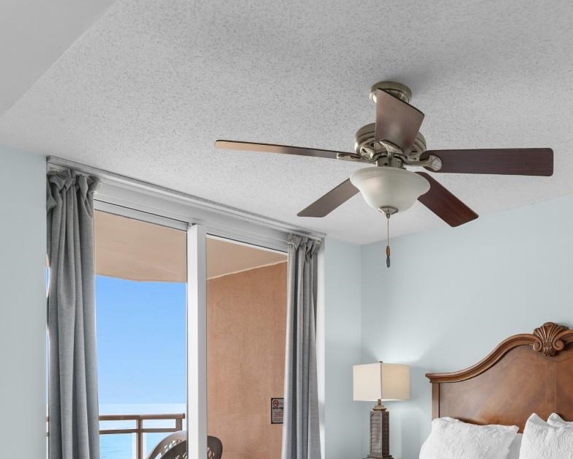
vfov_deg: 41.7
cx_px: 452
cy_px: 395
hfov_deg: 51.1
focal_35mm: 33
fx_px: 560
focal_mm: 11.5
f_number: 4.8
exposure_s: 1/15
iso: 100
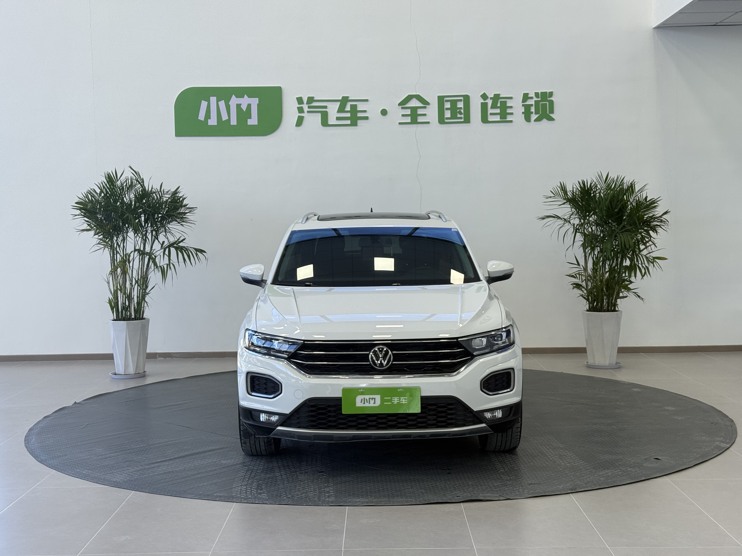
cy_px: 278
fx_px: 1029
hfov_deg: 39.7
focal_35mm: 48
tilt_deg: -3.5
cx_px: 371
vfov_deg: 30.3
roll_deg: +0.2
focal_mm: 6.76
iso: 64
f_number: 1.78
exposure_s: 1/121
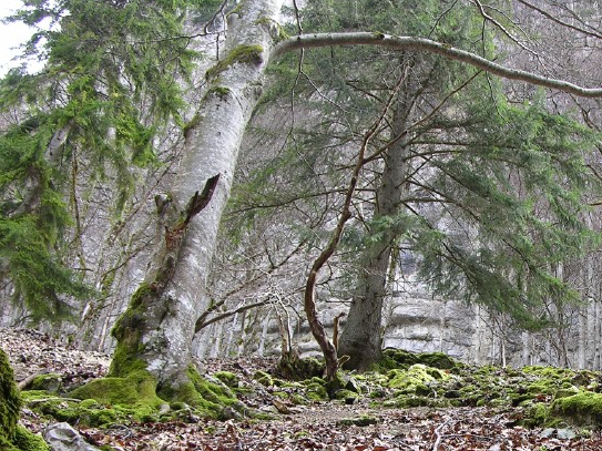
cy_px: 363
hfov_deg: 28.5
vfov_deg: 21.9
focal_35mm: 66
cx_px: 511
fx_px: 1148
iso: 50
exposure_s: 1/56.7
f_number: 3.5
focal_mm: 8.9
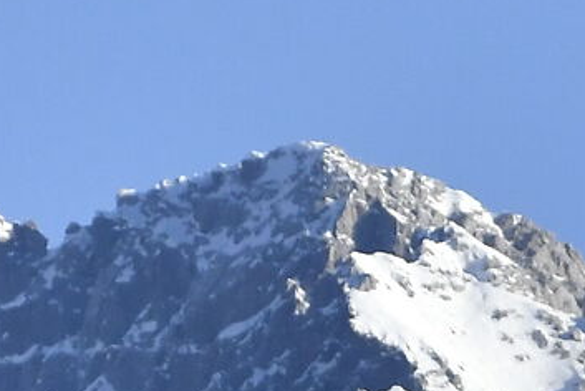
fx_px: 43064
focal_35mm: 2648
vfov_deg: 0.5
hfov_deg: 0.8
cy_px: 1196
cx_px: 350
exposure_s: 1/8000
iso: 800
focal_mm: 260
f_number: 5.6
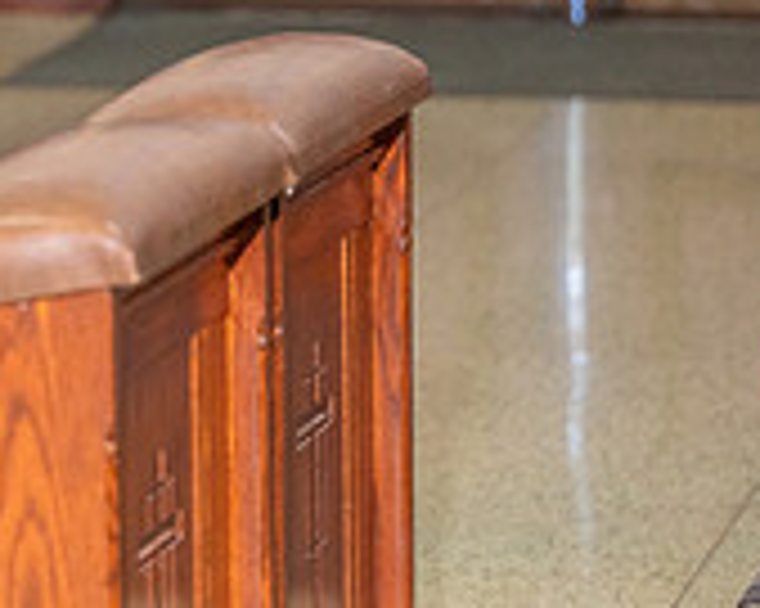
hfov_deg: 5.8
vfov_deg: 4.7
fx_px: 7396
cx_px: -427
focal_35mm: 329
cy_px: -241
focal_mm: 102
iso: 1000
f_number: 3.2
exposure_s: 1/200
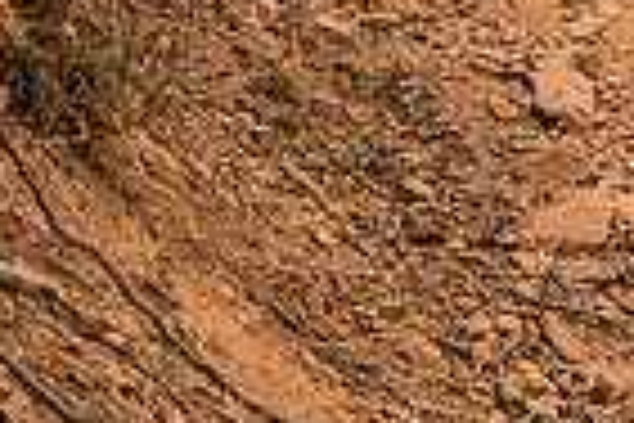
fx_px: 14528
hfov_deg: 2.5
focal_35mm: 825
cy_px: -356
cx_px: 1295
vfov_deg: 1.7
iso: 560
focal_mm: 200
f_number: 2.8
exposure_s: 1/1600
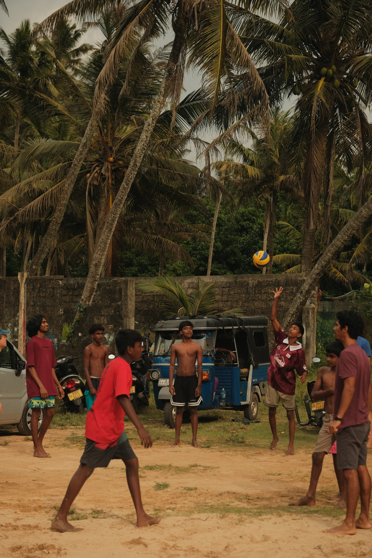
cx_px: 186
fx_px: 1302
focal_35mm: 84
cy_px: 279
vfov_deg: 24.2
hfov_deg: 16.3
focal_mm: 56
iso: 800
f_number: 3.6
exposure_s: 1/1000
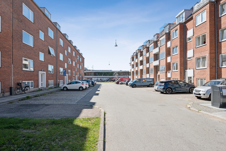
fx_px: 129
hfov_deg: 82.6
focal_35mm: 20
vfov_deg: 60.7
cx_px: 113
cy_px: 76
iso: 280
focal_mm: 20.5
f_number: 6.3
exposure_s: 1/1000
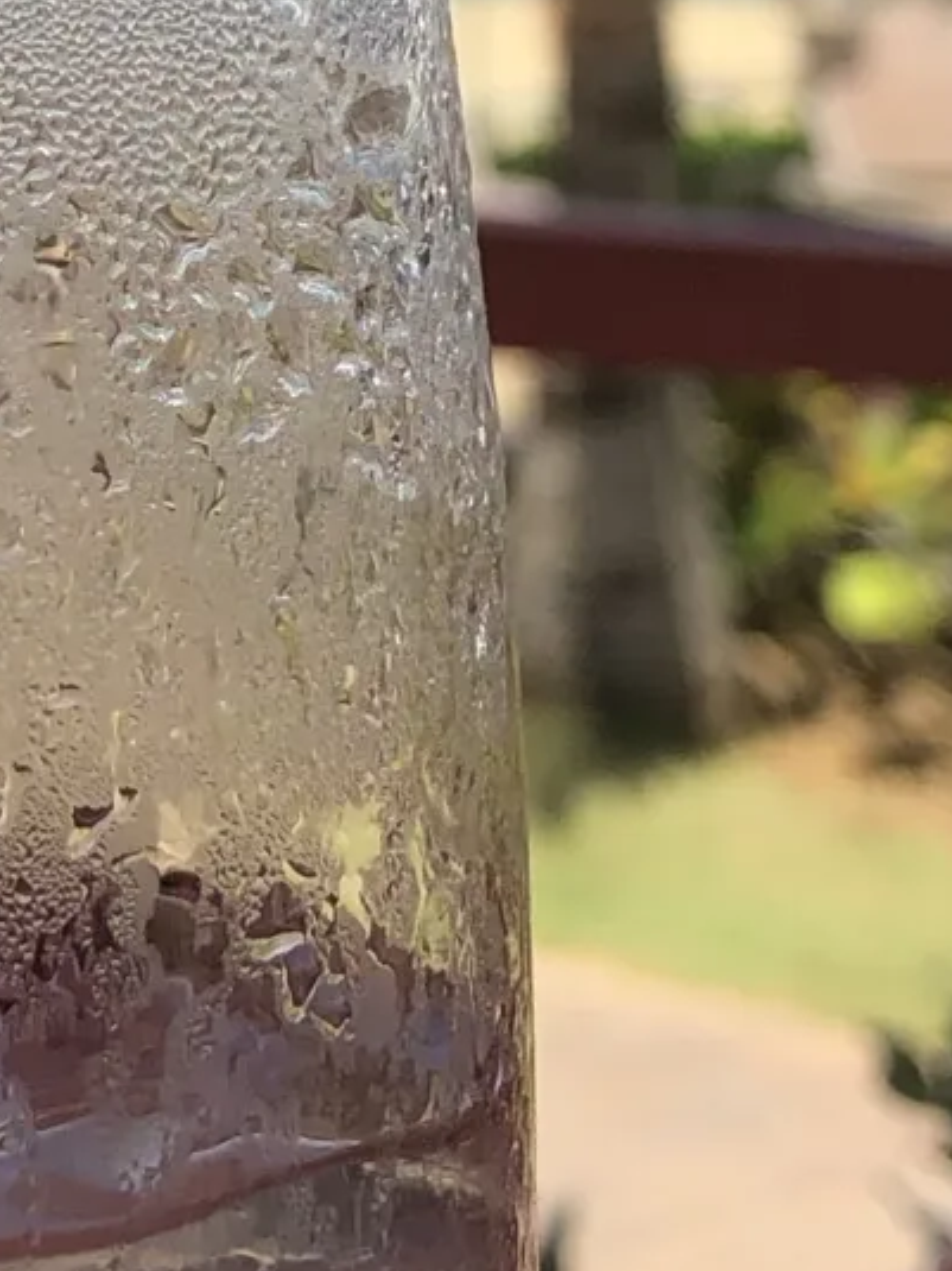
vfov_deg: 14.4
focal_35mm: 134
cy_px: -69
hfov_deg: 10.9
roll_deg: +0.8
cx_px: -185
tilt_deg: -3.2
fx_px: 4916
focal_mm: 3.99
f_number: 1.8
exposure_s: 1/1845
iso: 20
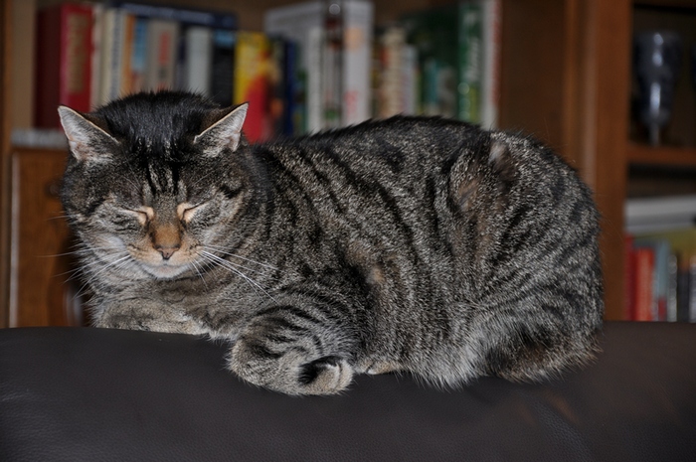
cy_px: 231
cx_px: 348
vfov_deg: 11.4
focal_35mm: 120
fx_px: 2317
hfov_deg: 17.1
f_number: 5.6
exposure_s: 1/60
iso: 200
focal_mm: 80
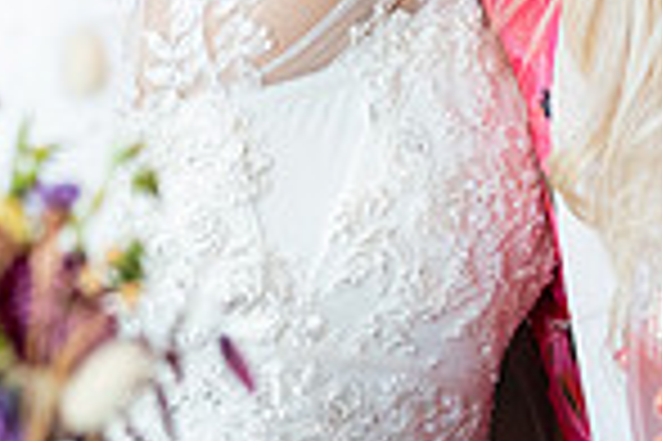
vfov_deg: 6.9
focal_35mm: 197
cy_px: -245
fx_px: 3622
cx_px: 266
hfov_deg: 10.4
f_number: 3.5
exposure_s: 1/160
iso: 800
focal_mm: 50
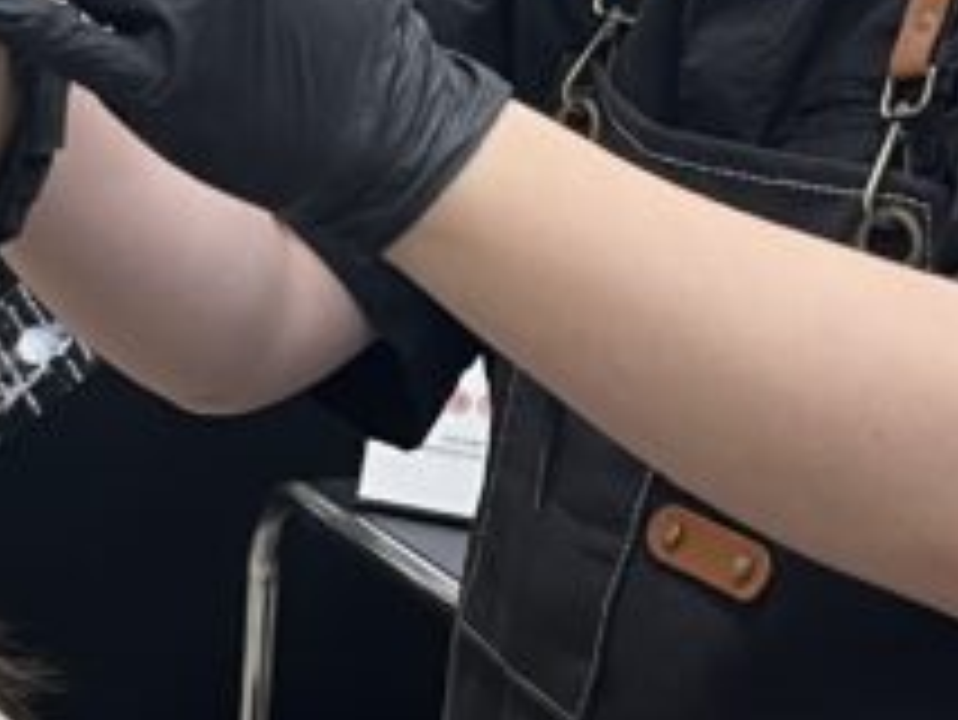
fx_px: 3461
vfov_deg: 11.7
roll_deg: -3.1
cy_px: 4
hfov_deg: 15.6
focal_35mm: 125
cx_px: 175
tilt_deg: -7.4
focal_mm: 5.1
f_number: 1.6
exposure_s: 1/60
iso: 80
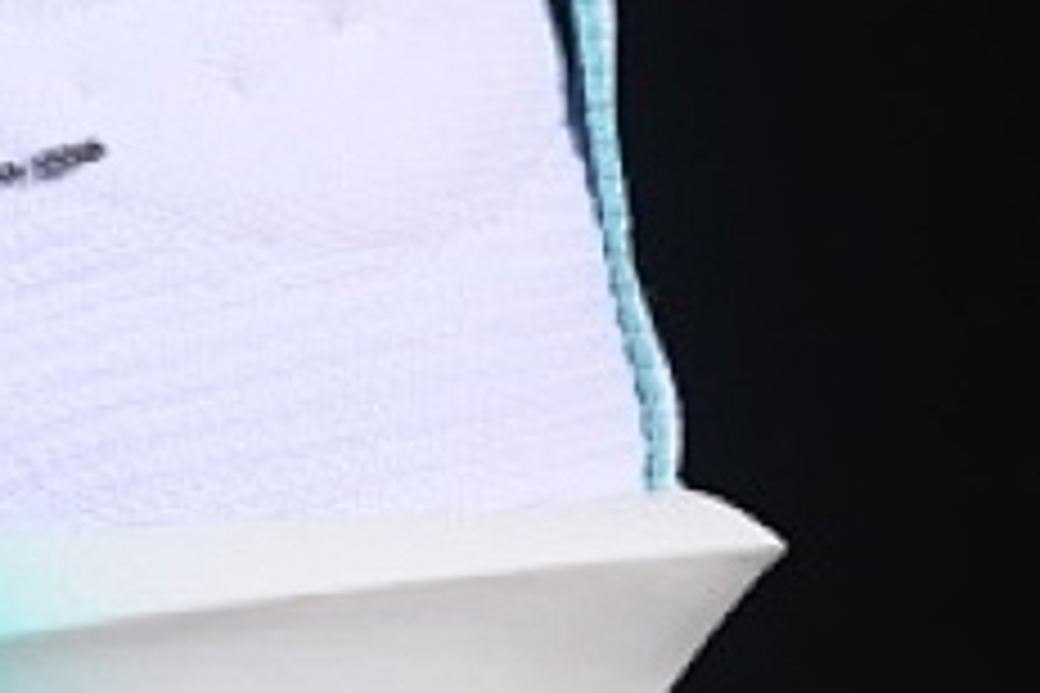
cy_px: 153
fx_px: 10110
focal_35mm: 350
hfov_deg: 5.8
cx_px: -873
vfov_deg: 3.9
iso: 160
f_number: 8
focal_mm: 50
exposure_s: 1/80
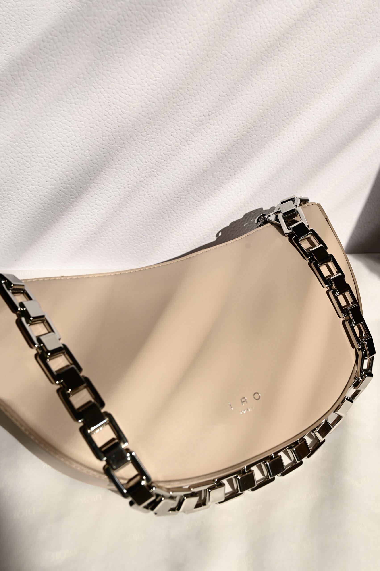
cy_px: 286
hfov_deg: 37.8
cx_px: 190
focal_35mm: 35
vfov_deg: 54.5
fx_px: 555
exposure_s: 1/640
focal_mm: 35
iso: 100
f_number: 10
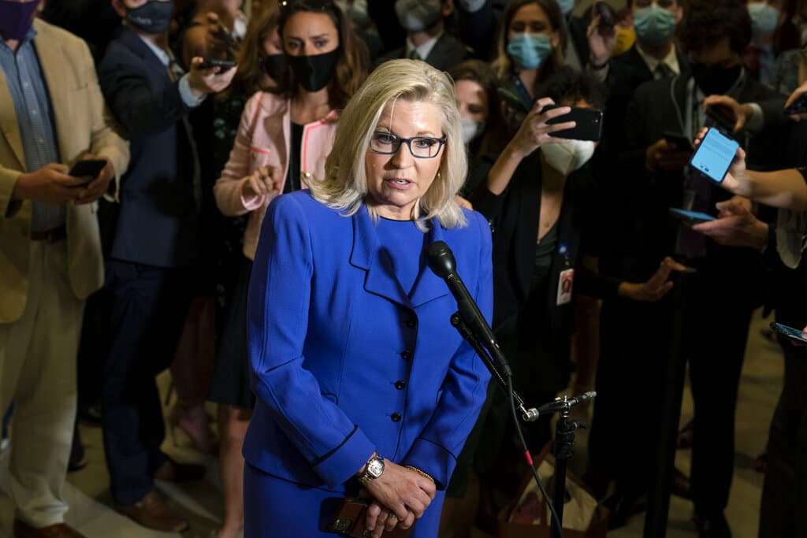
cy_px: 269
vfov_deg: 25.1
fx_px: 1211
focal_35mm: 54
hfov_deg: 36.9
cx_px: 404
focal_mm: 54
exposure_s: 1/250
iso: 2000
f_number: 3.5
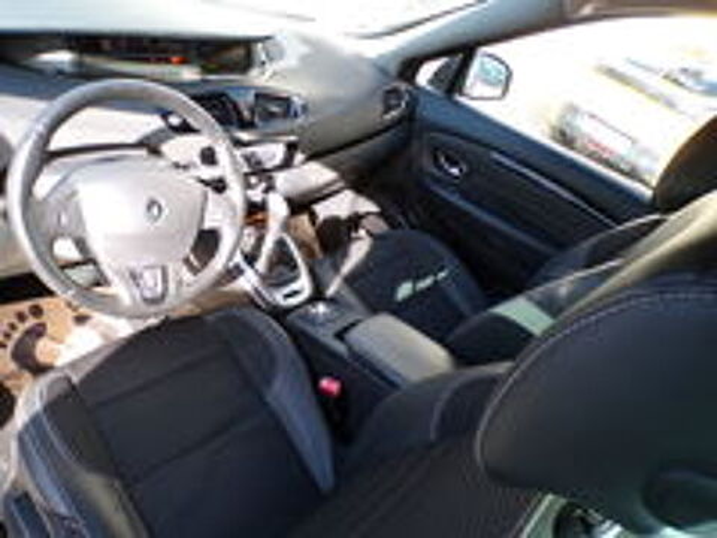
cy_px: 269
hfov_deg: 71.6
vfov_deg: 56.8
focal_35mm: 24
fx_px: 497
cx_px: 358
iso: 100
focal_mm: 4.3
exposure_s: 1/70
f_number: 3
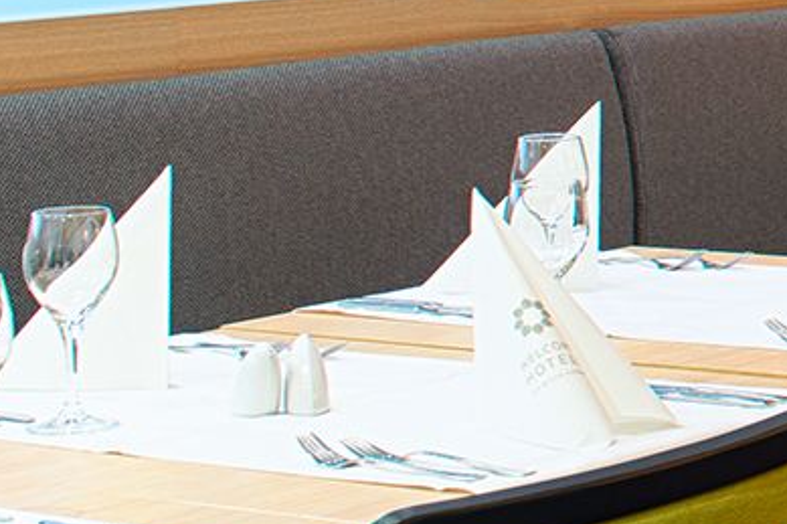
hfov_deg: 11.3
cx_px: 1964
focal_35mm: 148
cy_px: -225
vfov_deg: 9.1
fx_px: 3234
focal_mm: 24
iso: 100
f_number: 8
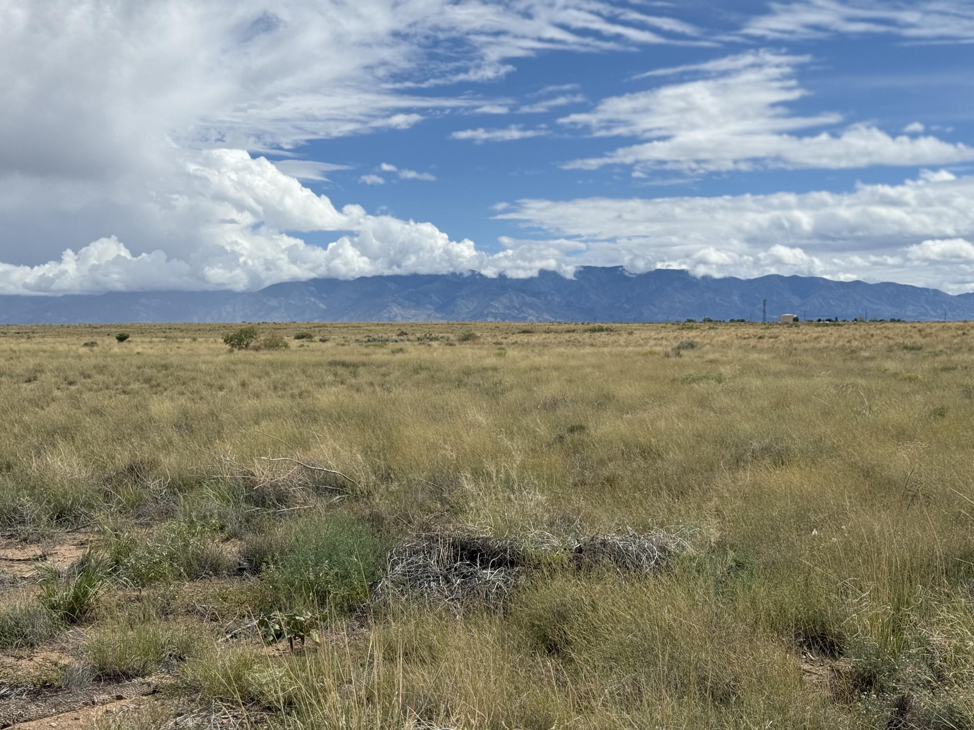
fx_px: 1351
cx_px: 487
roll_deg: +0.6
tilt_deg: -0.7
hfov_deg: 39.7
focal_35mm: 48
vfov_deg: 30.3
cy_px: 365
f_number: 1.78
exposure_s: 1/9901
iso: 64
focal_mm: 6.76
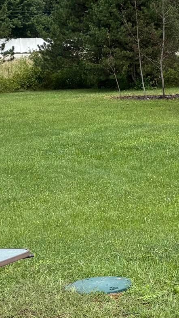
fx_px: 911
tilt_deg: -5.1
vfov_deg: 19.7
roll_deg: +1.3
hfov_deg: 10.0
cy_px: 105
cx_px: 406
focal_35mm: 108
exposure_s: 1/3125
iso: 50
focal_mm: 5.96
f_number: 1.6
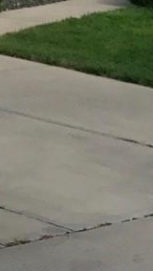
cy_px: -281
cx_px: -250
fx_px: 1239
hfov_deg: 6.6
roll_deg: -0.3
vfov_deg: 11.3
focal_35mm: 172
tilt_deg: +10.4
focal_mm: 3.99
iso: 20
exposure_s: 1/1368
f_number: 1.8
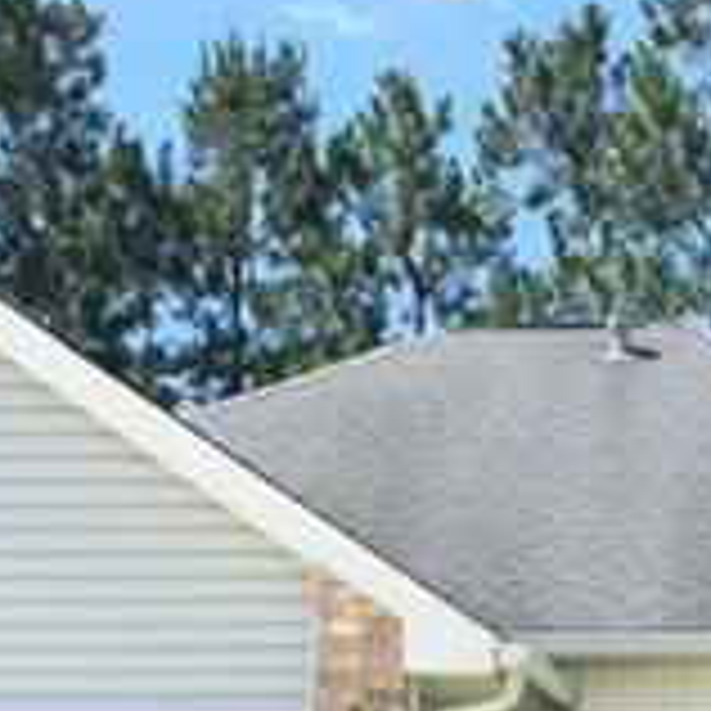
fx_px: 2417
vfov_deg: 16.1
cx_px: 518
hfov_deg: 16.7
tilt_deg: +1.6
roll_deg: -1.3
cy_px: 832
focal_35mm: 104
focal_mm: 4.15
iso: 32
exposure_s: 1/1041
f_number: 2.2
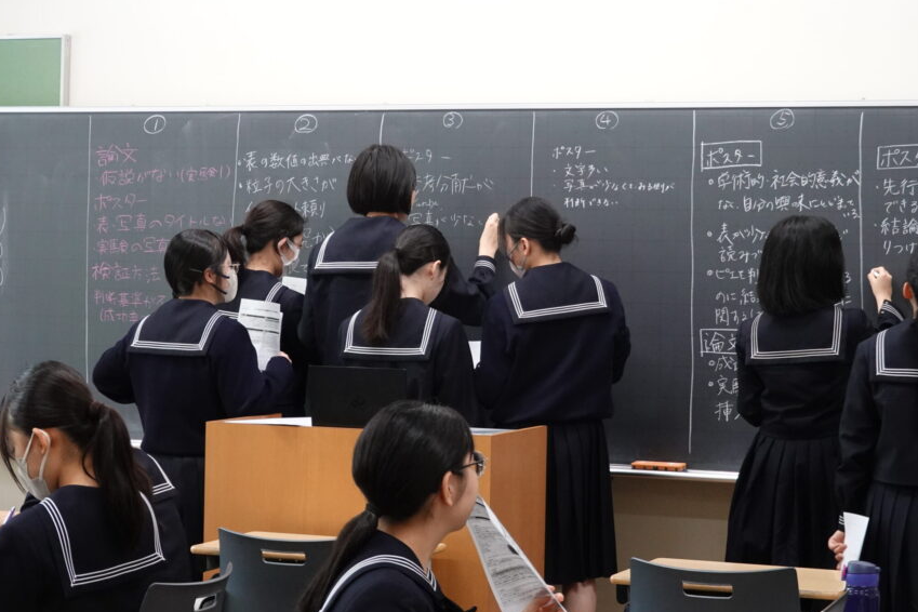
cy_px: 247
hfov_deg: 22.8
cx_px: 541
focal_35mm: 89
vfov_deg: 15.3
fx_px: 2269
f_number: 4
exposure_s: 1/80
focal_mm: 25.85
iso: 1000
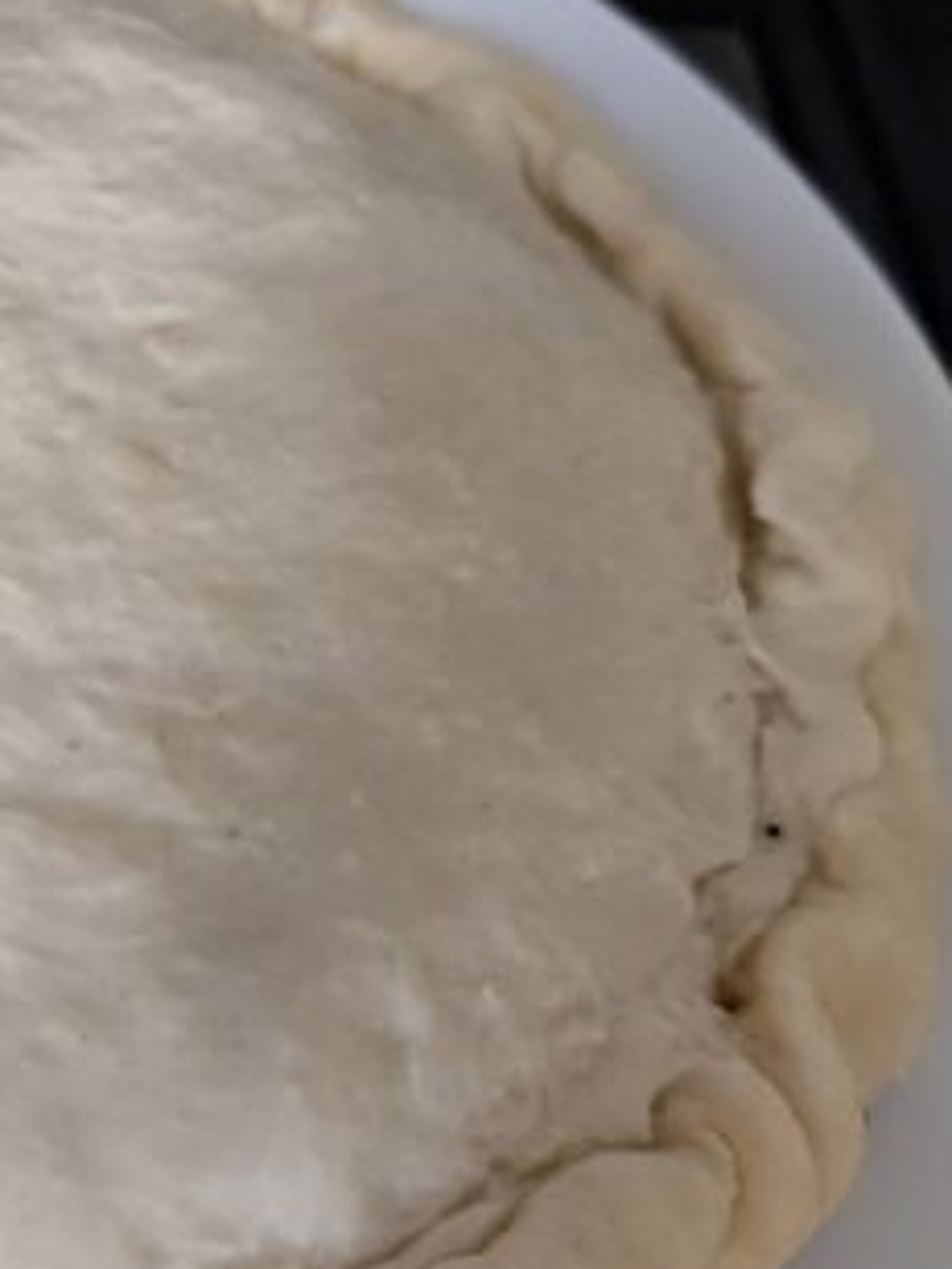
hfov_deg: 23.9
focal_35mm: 56
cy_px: 569
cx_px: -171
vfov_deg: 34.3
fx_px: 2053
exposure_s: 1/50
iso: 400
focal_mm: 6.14
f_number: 1.65
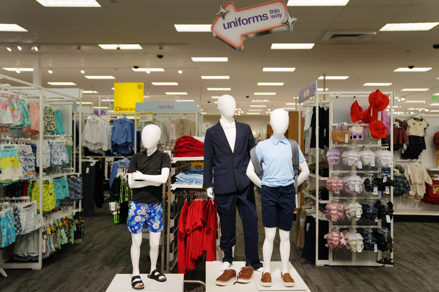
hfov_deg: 57.2
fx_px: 402
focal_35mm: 33
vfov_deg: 39.9
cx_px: 220
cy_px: 146
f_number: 2.8
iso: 400
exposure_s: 1/200
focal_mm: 33
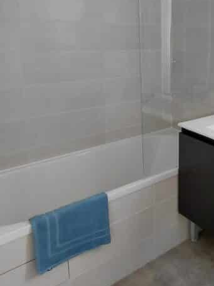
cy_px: 88
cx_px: 231
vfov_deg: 50.1
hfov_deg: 34.6
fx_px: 297
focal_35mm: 36
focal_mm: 1.64
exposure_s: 1/50
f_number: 2.2
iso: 250
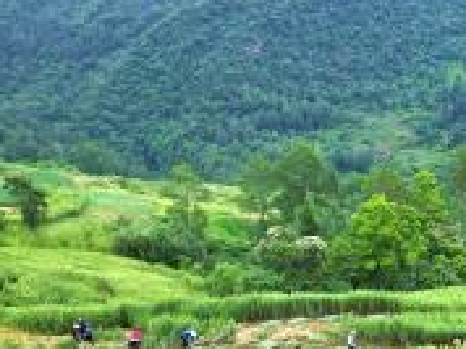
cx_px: 372
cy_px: 354
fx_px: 726
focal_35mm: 54
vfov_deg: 25.5
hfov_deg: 34.5
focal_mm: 6.72
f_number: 1.7
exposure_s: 1/640
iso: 130
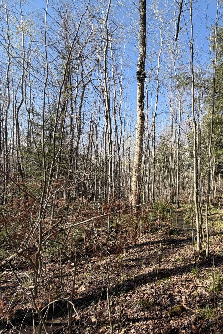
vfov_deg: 84.0
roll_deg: -2.4
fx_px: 186
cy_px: 171
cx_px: 196
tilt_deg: +8.5
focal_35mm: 20
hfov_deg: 54.8
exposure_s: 1/502
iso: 40
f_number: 2.2
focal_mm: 2.22
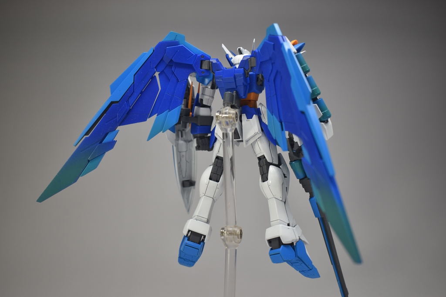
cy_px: 148
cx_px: 223
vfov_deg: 34.2
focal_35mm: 39
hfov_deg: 49.5
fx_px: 483
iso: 110
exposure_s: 1/100
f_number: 4
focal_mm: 26
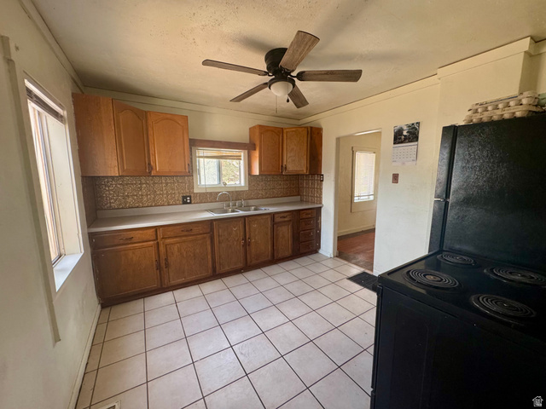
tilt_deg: -7.8
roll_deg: -0.2
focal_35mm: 14
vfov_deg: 85.7
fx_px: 221
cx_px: 273
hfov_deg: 102.1
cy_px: 204
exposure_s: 1/99
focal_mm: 2.22
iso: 320
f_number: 2.2
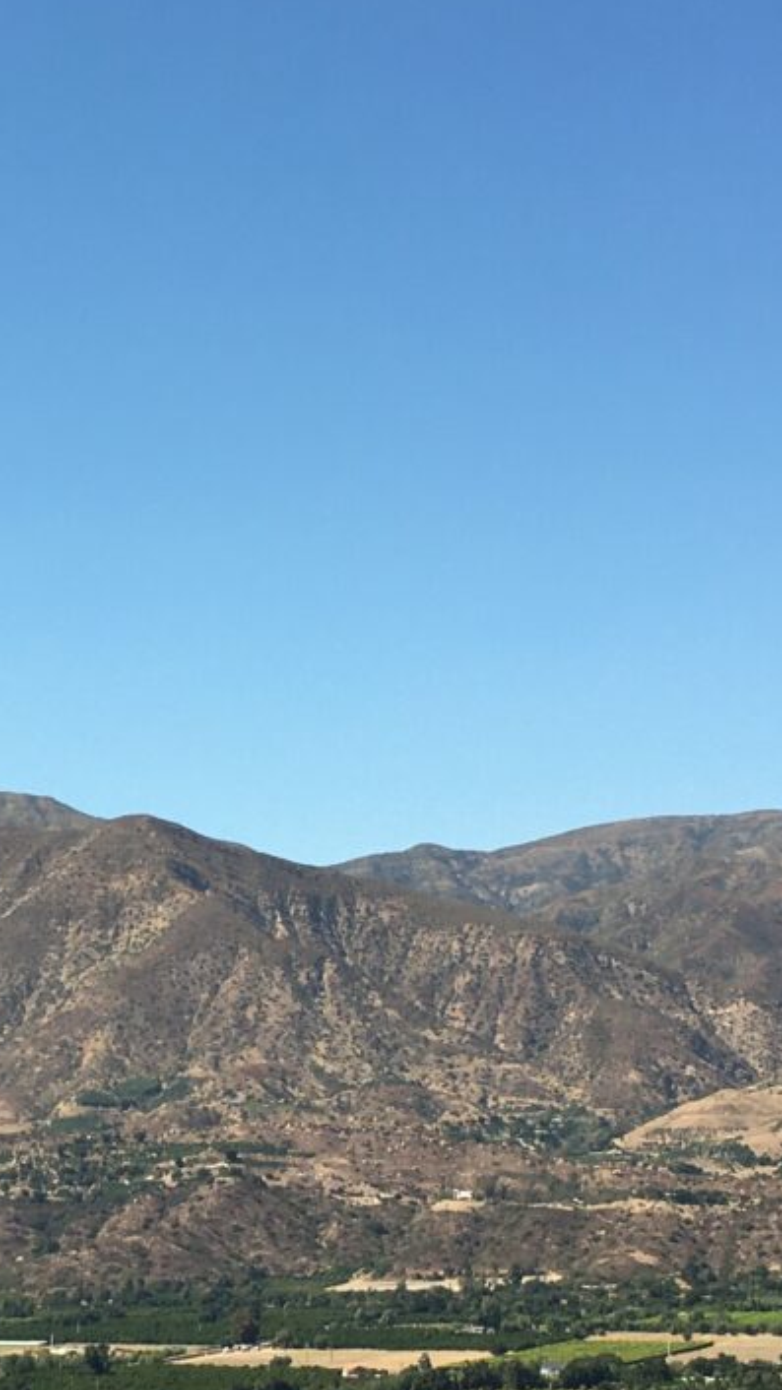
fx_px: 3134
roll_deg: -0.3
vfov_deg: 24.8
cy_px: 1033
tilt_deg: +3.0
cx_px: 75
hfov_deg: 14.1
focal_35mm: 85
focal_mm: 4.15
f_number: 2.2
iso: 25
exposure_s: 1/1221
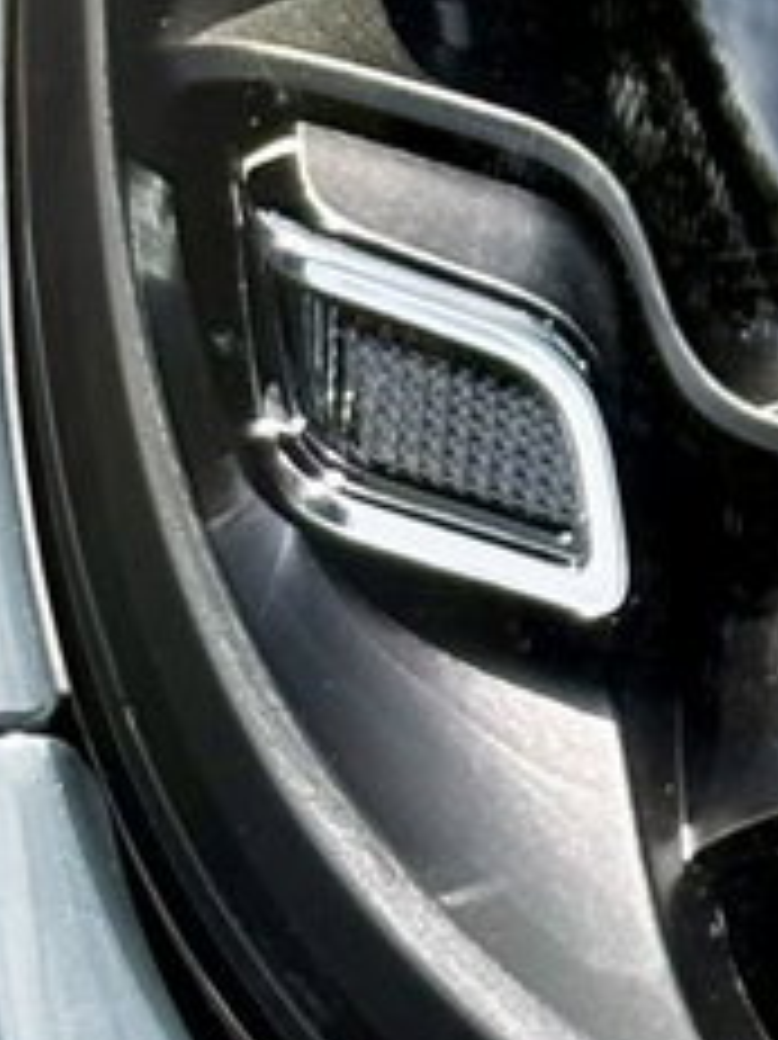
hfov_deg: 4.7
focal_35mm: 307
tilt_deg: -11.9
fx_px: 9208
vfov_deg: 6.4
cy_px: 146
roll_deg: -3.7
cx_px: 2073
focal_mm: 5.96
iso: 32
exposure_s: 1/2075
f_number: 1.6
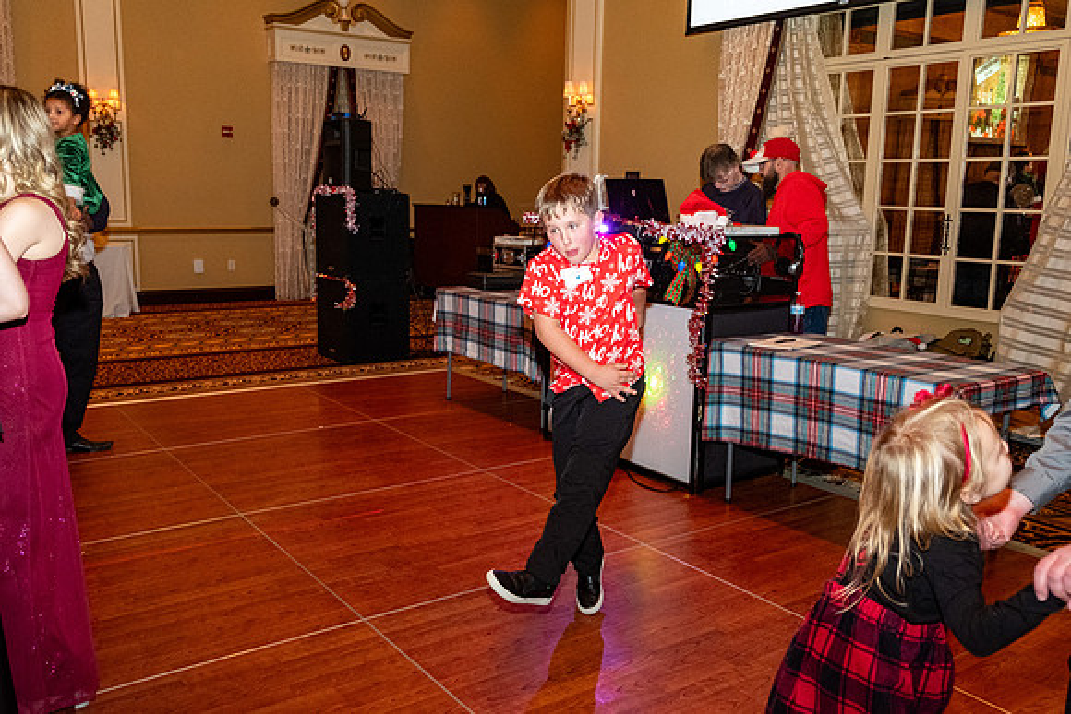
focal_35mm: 29
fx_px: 863
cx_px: 536
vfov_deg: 45.0
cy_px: 357
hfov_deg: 63.6
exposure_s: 1/125
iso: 2500
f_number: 2.8
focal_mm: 19.6
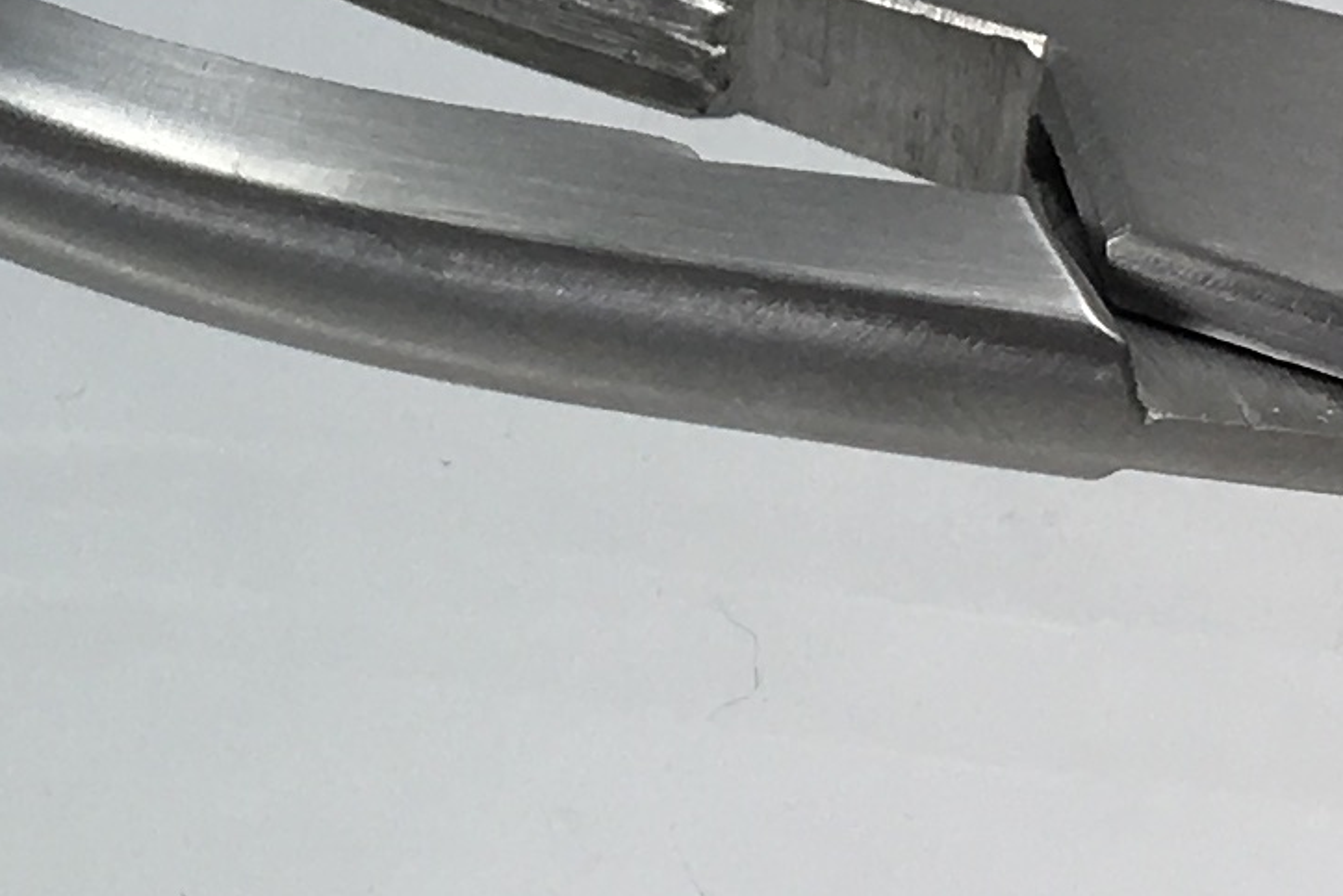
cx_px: -686
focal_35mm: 168
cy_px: -510
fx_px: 6268
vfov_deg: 8.0
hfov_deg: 11.7
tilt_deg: -46.3
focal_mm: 4.15
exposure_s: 1/217
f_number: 2.2
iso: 25
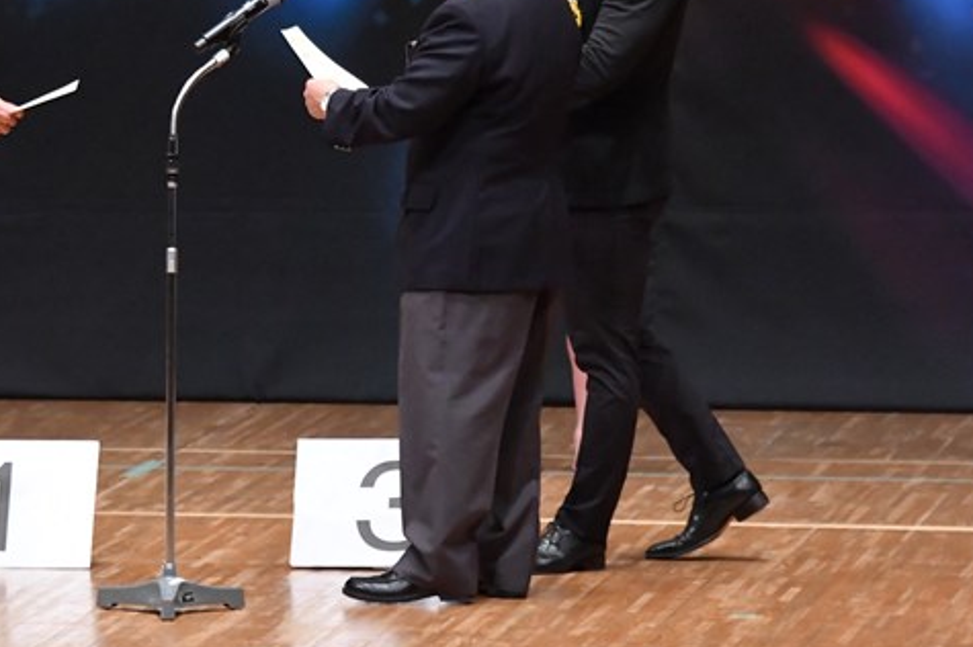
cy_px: 170
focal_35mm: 416
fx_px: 11235
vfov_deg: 3.3
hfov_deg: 5.0
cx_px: 290
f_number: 5.6
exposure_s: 1/400
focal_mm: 170
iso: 6400
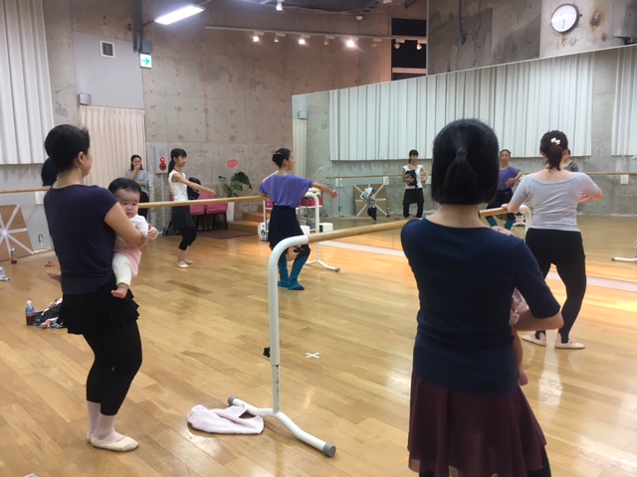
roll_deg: +0.1
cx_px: 318
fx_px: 534
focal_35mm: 29
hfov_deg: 61.7
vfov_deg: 48.2
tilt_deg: -7.8
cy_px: 238
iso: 50
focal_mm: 4.15
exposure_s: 1/30
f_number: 2.2
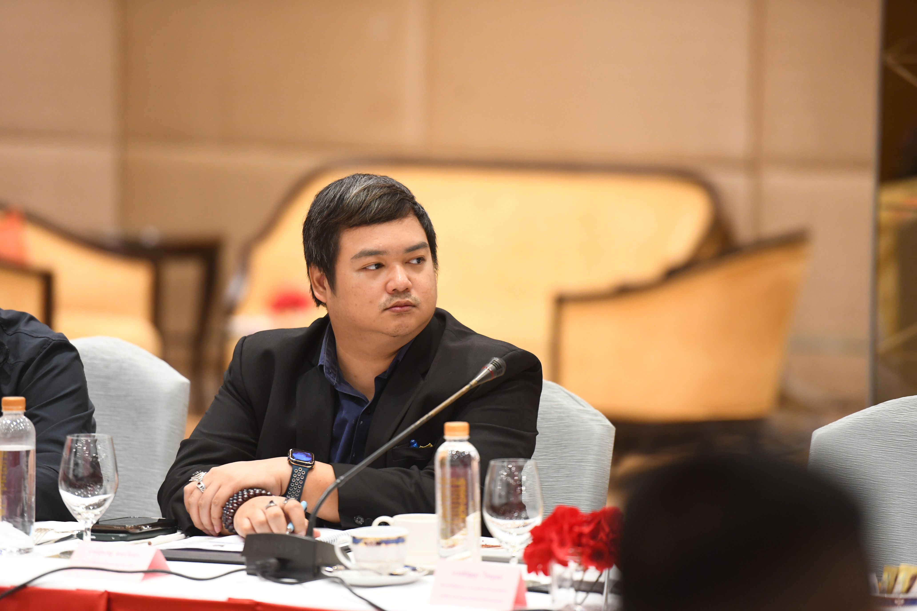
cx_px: 458
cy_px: 306
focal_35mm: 200
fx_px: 5094
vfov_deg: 6.9
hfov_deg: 10.3
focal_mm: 200
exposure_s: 1/100
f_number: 2.8
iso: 2500
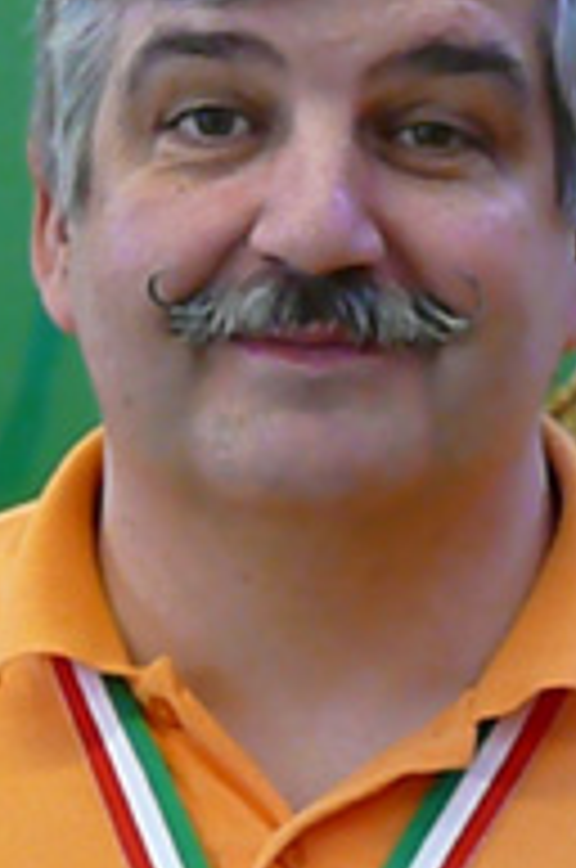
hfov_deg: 4.8
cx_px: 356
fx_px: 6912
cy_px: 310
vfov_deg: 7.2
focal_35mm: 287
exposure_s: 1/50
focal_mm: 17.6
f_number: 3.9
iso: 800
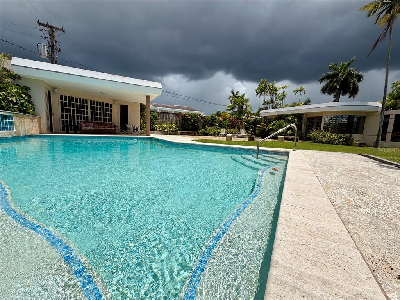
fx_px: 162
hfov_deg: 102.1
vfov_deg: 85.7
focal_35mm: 14
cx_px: 200
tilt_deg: -6.4
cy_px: 150
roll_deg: -2.6
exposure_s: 1/2237
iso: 20
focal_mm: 2.22
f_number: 2.2
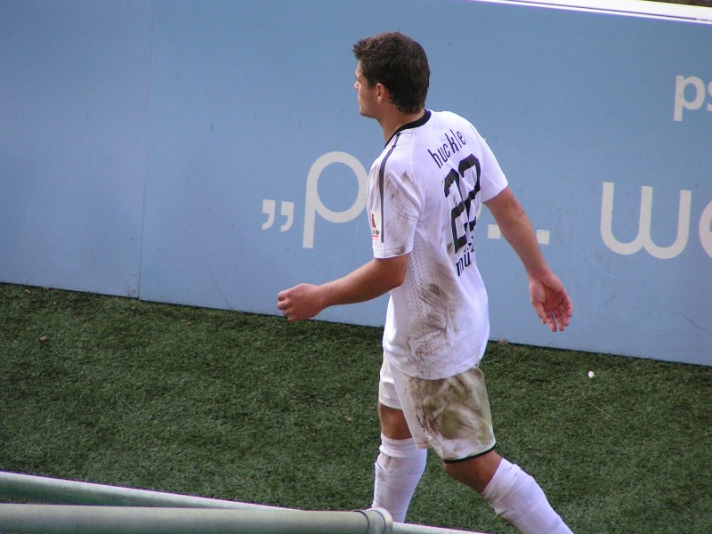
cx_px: 356
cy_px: 267
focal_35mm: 380
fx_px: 7816
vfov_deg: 3.9
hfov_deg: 5.2
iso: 160
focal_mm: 58
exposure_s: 1/400
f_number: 3.5
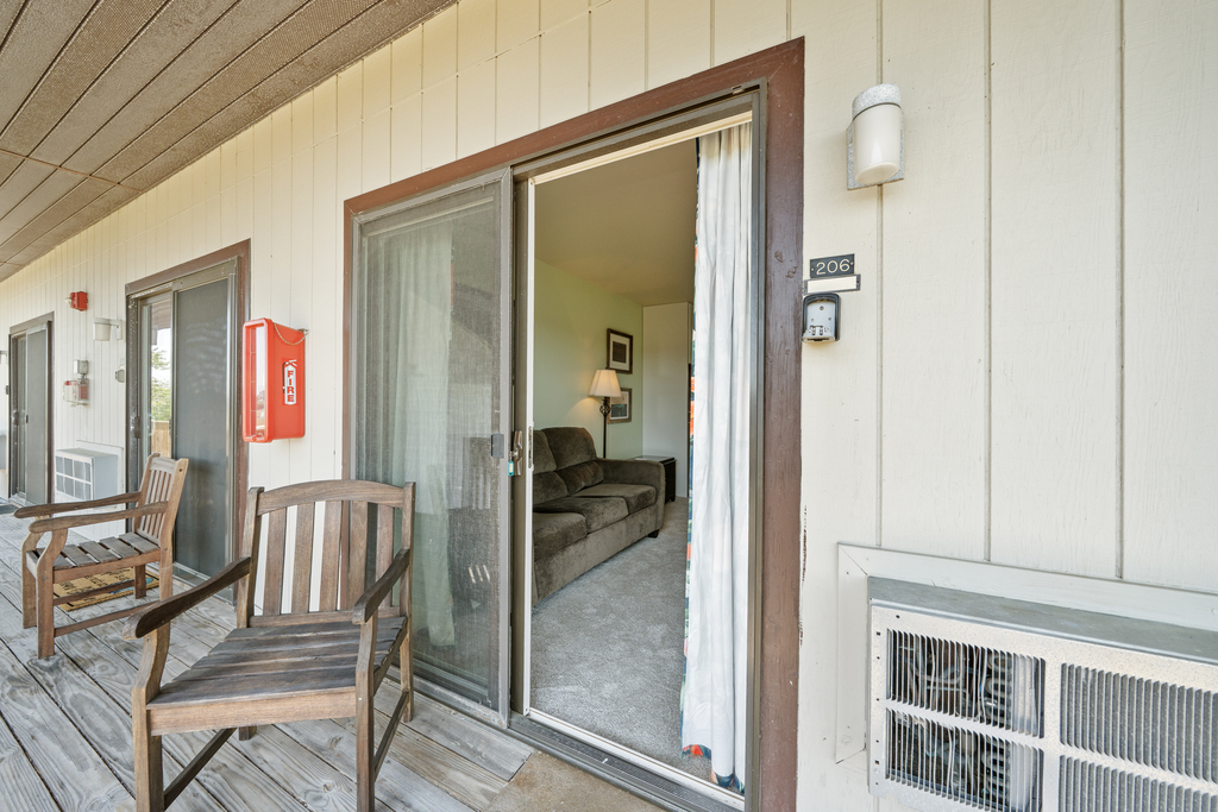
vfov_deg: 85.4
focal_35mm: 13
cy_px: 406
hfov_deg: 108.3
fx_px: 440
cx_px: 609
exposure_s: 1/125
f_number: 8
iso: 320
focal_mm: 13
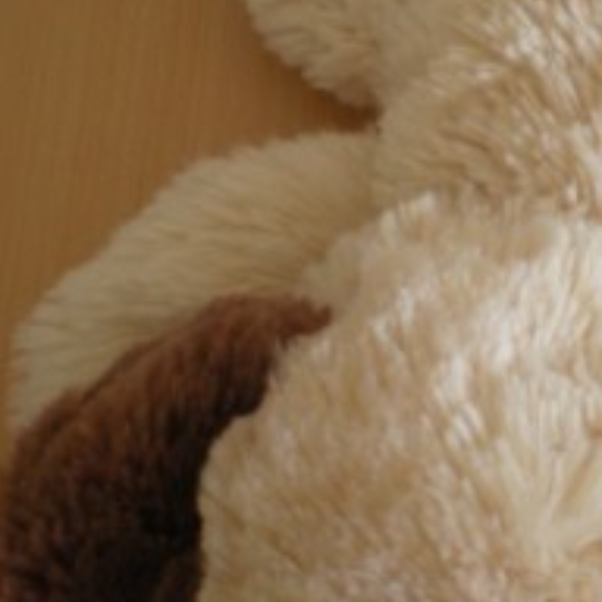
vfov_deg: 19.1
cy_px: 288
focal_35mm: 91
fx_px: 1790
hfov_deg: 18.7
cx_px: 561
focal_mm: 6.3
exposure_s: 1/124
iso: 108
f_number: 3.1
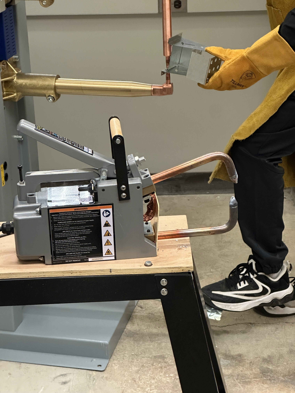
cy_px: 196
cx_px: 148
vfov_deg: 25.3
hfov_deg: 19.1
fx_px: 875
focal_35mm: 77
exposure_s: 1/60
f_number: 2.8
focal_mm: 9
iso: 500
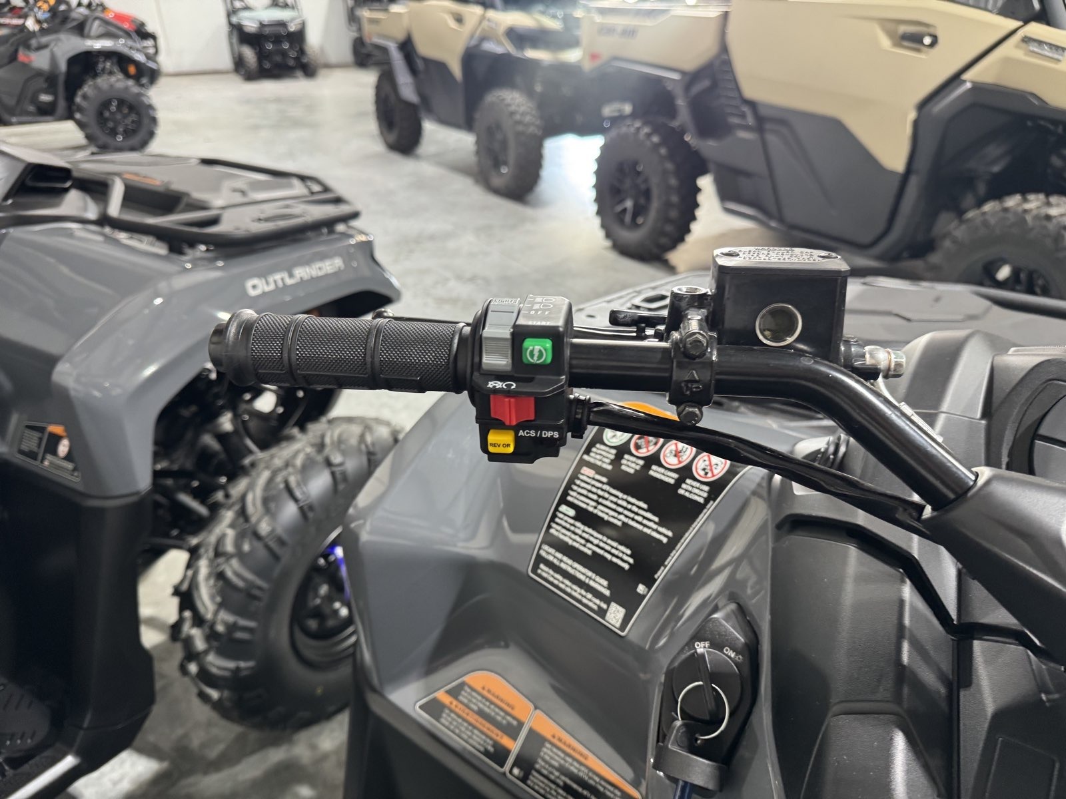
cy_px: 400
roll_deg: +0.9
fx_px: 739
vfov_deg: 56.8
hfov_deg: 71.6
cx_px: 533
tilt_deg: -29.7
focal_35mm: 24
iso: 320
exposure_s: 1/60
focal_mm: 6.76
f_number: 1.78
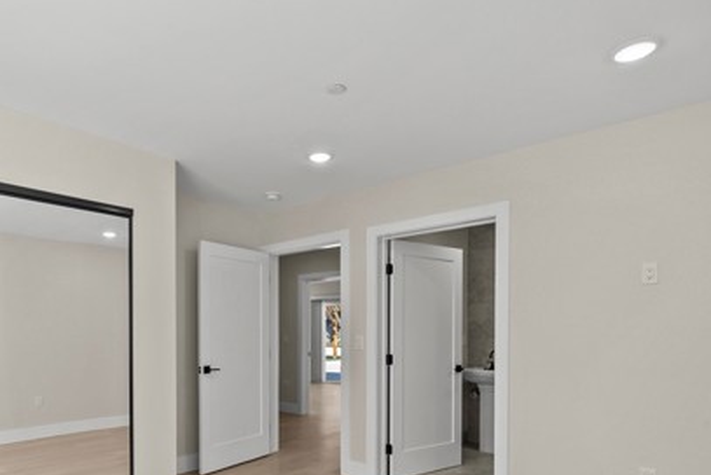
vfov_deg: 55.4
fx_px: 435
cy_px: 336
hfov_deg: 77.1
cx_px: 266
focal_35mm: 22
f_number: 10
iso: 125
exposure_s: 1/8
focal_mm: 14
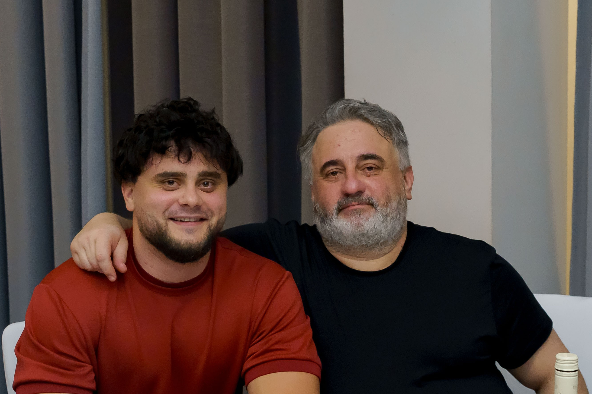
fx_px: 1299
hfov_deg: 25.5
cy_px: 246
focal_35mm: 79
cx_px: 184
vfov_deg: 17.3
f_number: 5
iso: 3200
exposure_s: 1/125
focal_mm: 35
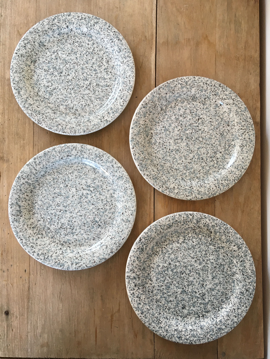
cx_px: 135
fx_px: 302
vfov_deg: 61.7
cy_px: 180
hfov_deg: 48.2
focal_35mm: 29
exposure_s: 1/33
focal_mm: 4.15
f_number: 2.2
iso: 64
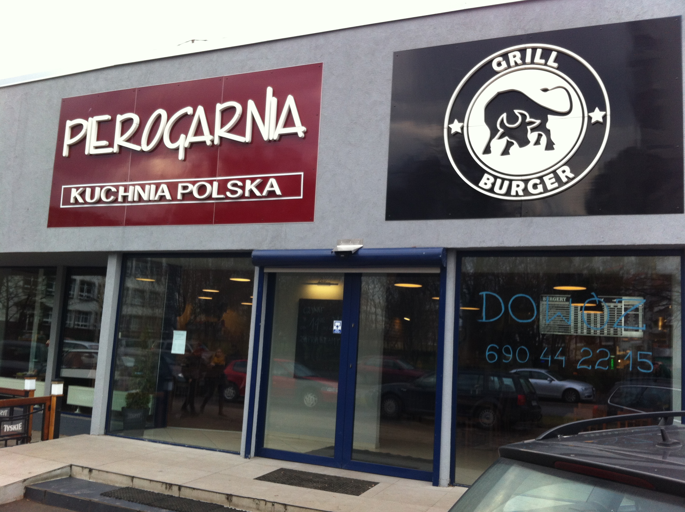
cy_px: 256
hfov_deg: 52.7
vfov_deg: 40.6
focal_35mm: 35
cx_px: 342
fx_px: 692
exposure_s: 1/40
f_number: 2.8
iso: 80
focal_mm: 3.85
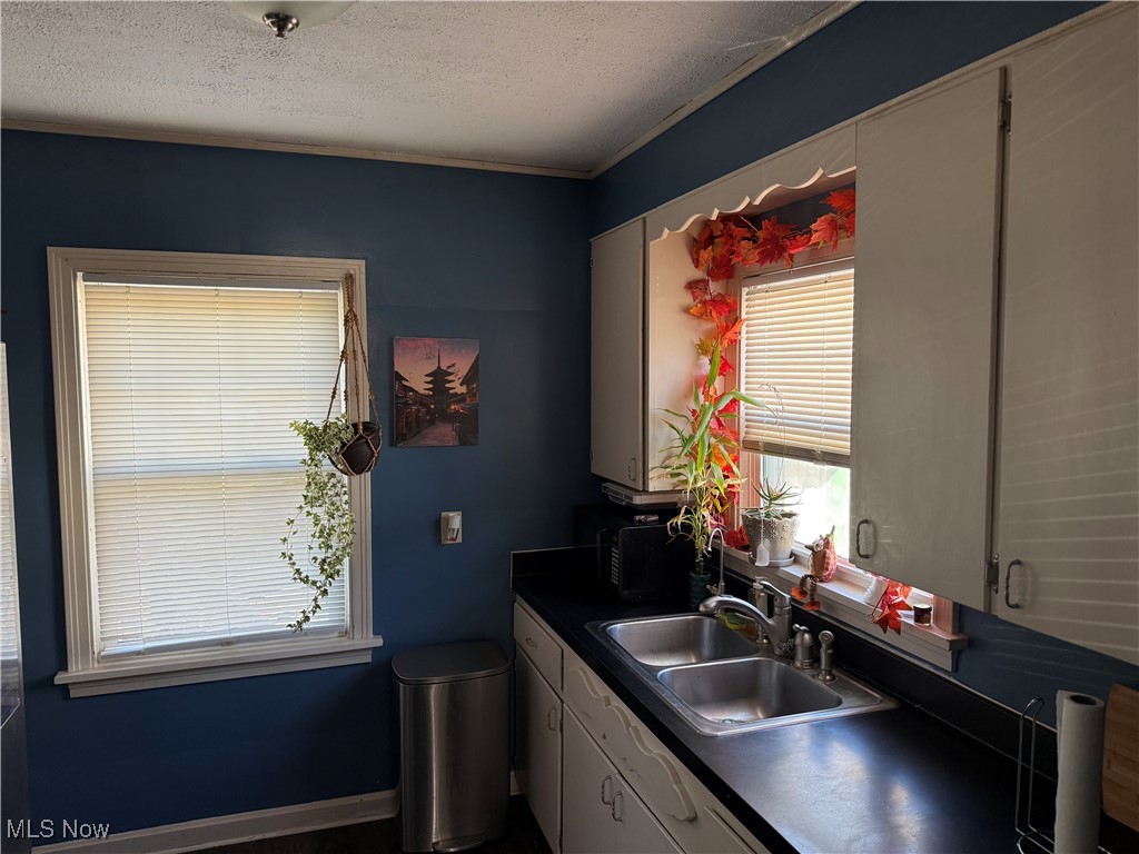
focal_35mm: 24
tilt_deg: -4.0
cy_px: 427
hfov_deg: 71.6
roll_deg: +0.4
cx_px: 570
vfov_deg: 56.8
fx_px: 790
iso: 200
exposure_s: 1/121
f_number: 1.78
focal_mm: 6.76
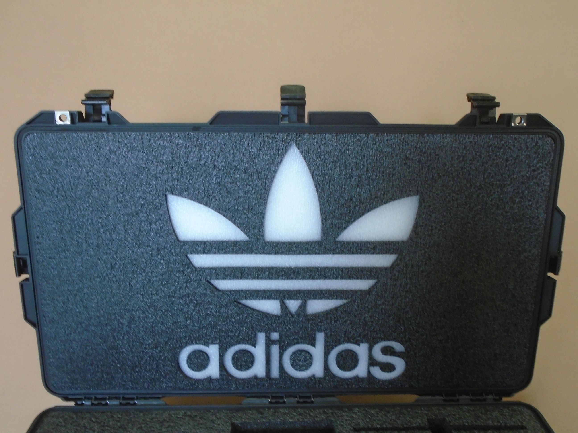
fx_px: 518
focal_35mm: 31
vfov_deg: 45.4
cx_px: 289
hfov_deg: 58.4
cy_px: 216
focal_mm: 5.5
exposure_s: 1/30
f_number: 3.5
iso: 250
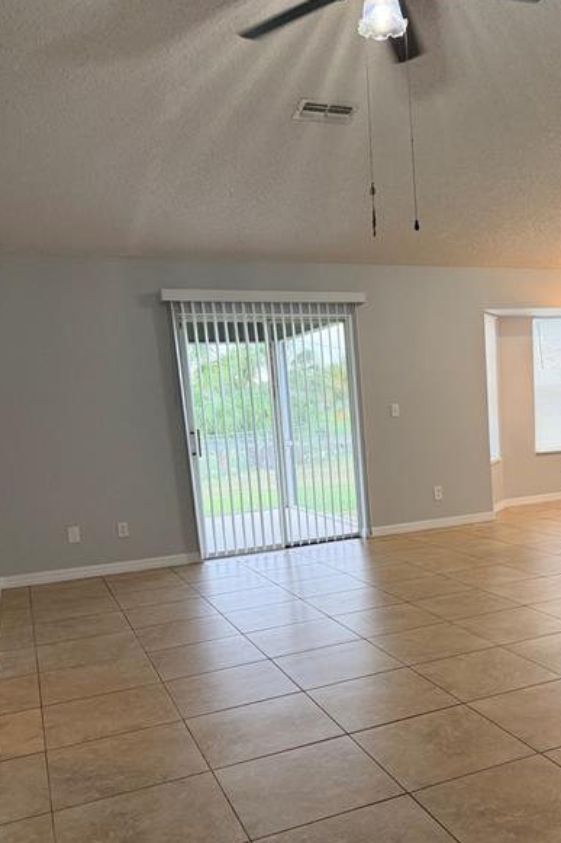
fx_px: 772
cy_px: 498
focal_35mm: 33
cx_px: 397
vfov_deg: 56.9
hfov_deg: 39.2
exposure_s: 1/120
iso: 250
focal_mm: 6.76
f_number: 1.78
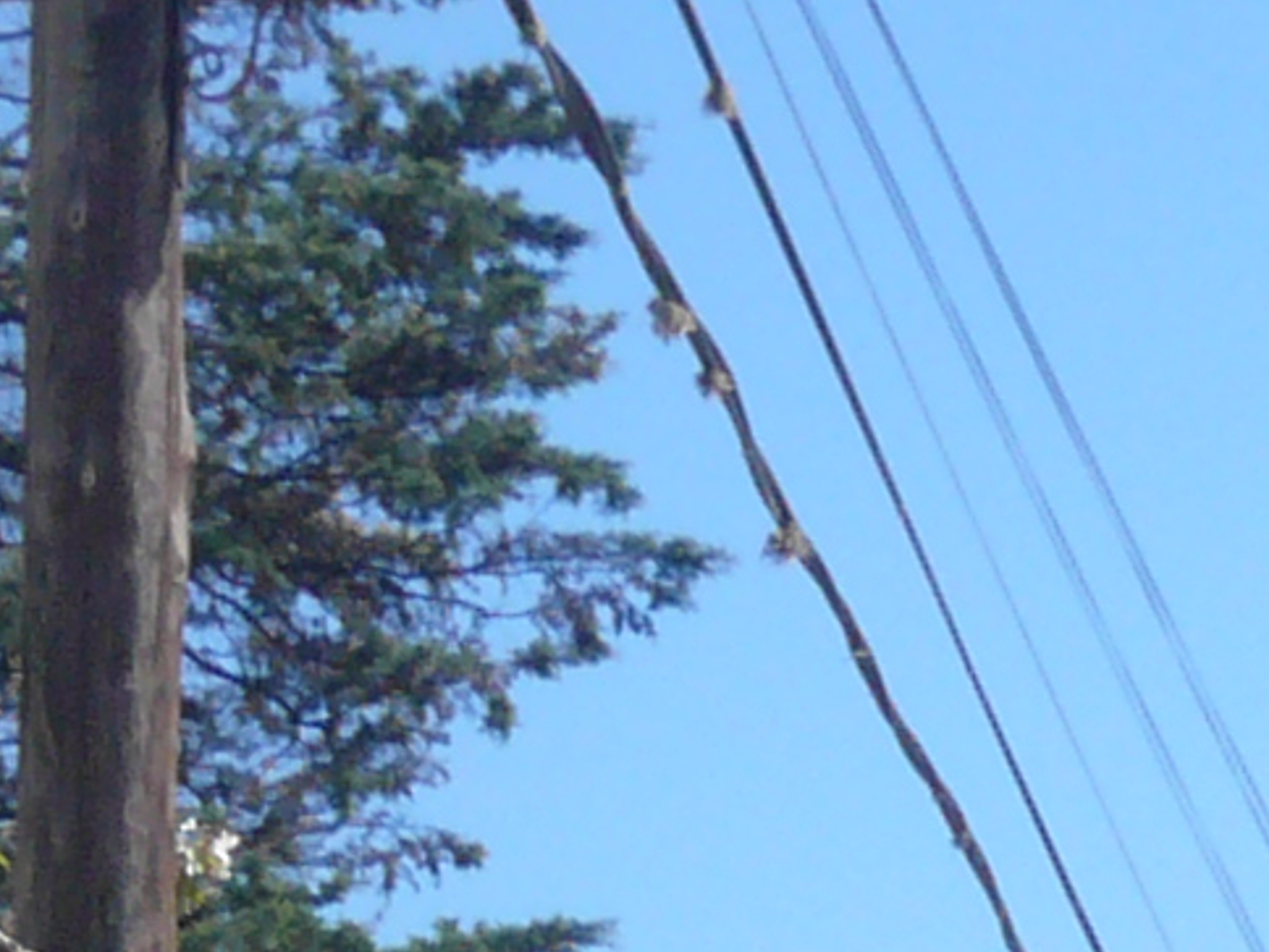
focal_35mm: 203
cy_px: 2468
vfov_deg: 6.8
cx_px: 608
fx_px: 7442
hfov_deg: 9.7
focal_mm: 5.2
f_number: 9
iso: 100
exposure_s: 1/160
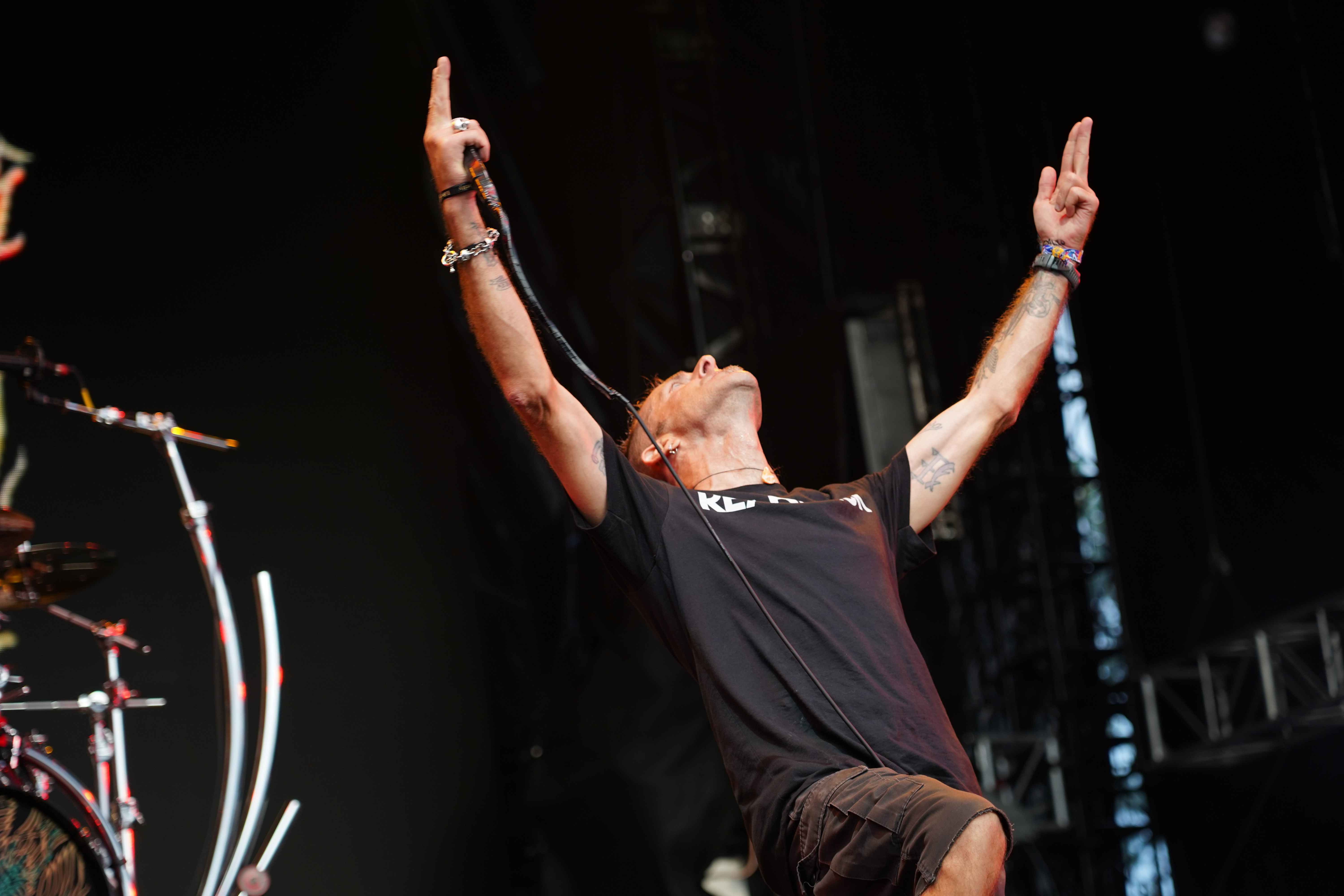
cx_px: 672
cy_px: 448
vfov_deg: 13.0
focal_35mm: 105
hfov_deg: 19.5
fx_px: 3920
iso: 320
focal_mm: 105
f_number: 4
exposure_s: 1/125
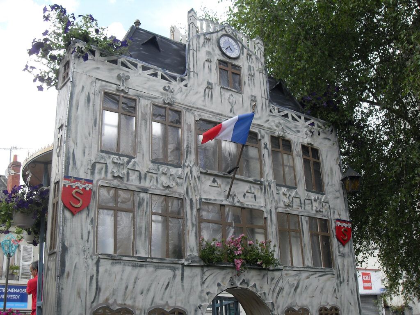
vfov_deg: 38.7
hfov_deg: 50.1
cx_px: 210
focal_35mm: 37
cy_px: 158
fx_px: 449
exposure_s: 1/350
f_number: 2.8
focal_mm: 6.3
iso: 80
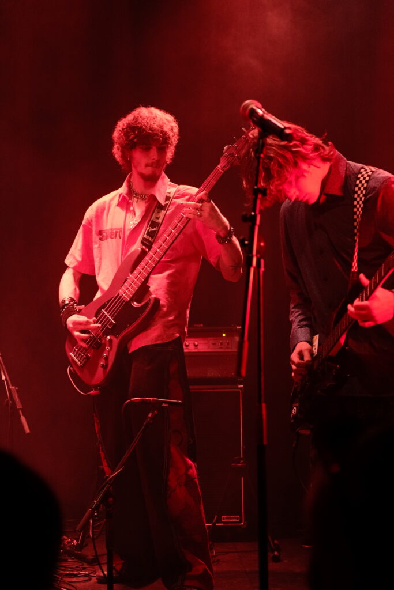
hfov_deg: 18.2
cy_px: 295
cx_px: 197
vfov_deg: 27.0
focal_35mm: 75
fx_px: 1231
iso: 4000
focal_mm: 50
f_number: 2.8
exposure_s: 1/150
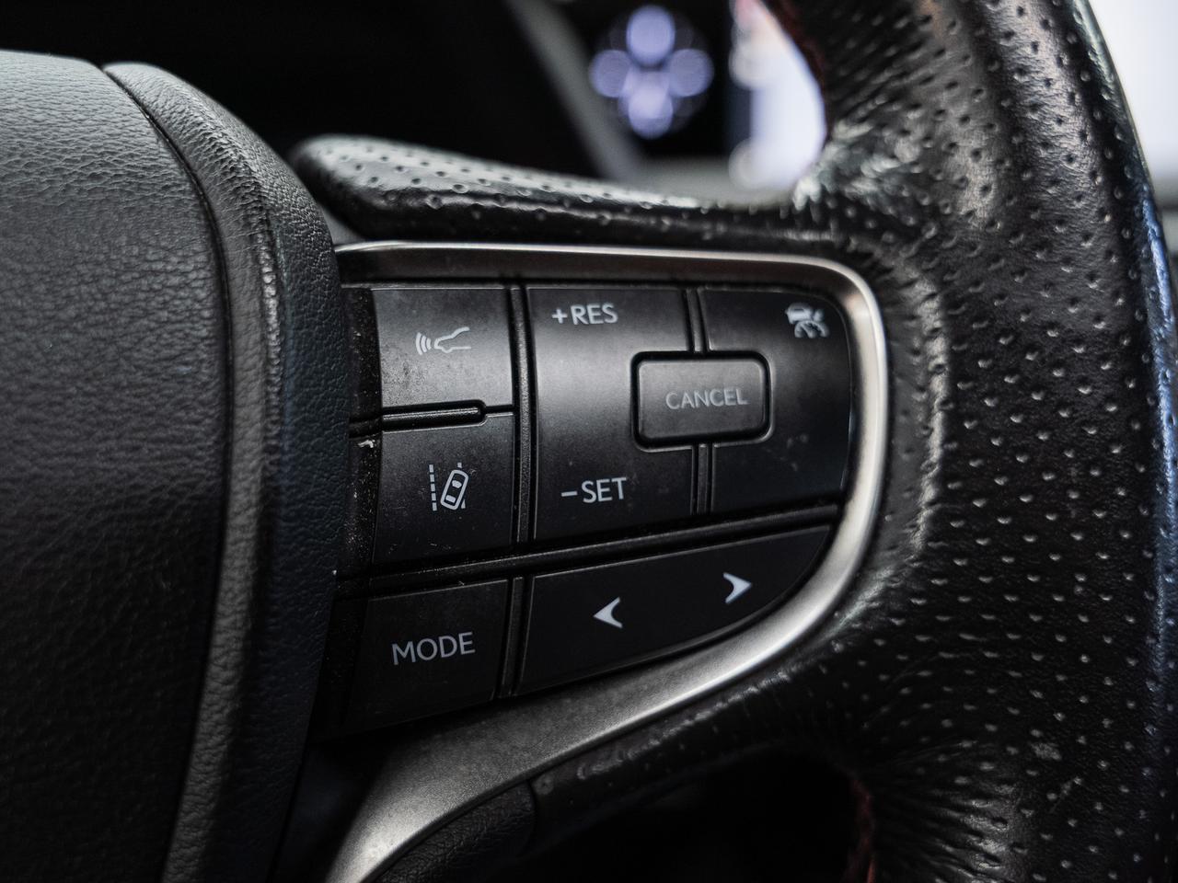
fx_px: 1073
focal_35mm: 32
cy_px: 509
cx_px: 528
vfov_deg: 44.6
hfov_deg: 57.4
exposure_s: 1/50
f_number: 4
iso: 1000
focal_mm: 25.3
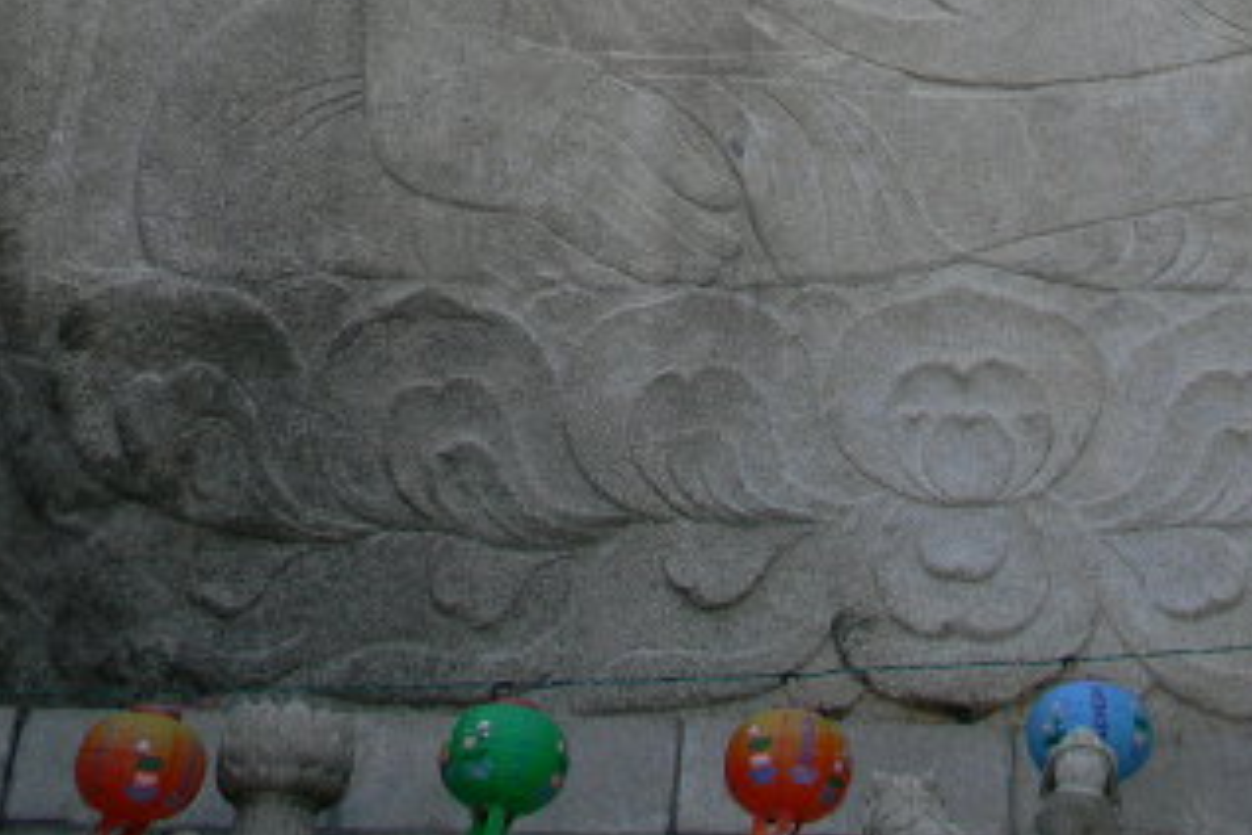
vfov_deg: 18.1
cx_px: 984
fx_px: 2434
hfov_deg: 28.3
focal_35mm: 70
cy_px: -258
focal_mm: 5
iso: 80
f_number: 3.5
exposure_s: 1/290
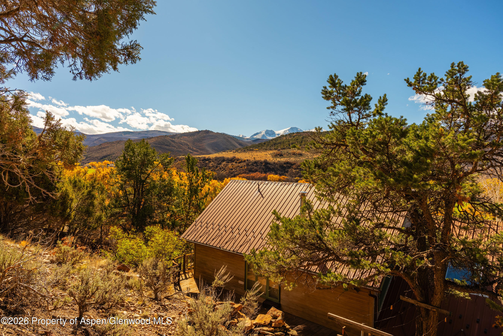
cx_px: 252
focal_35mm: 24
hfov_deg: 73.7
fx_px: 335
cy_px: 168
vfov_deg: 53.1
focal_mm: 24
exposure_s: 1/2500
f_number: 11
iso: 200
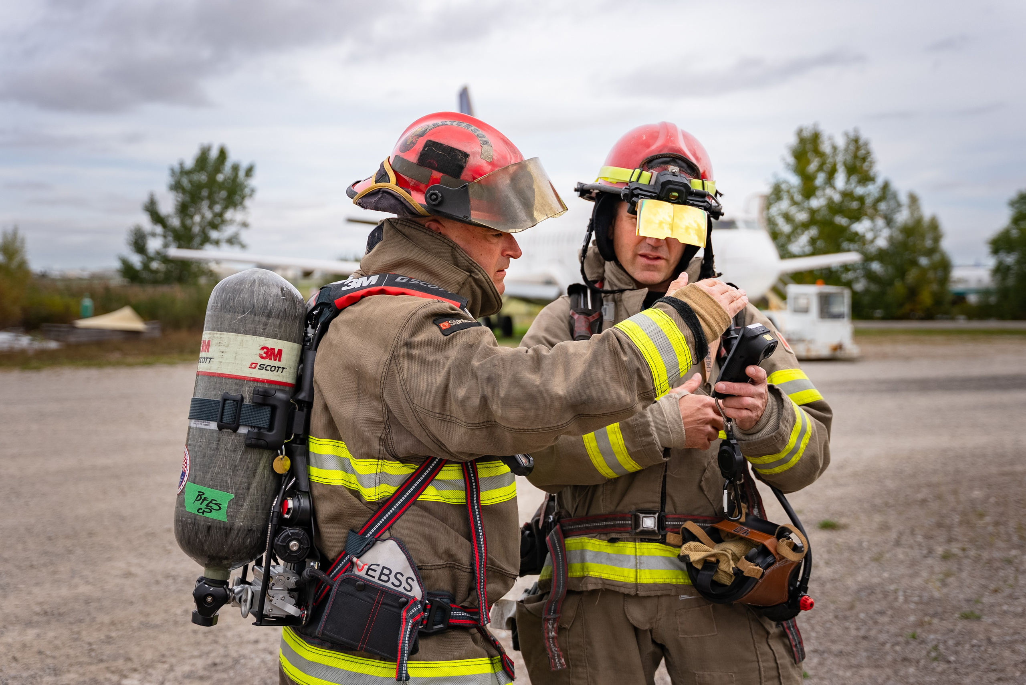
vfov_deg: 29.7
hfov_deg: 43.4
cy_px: 302
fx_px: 1289
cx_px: 513
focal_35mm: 45
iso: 125
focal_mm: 40.4
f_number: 2.8
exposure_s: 1/1600
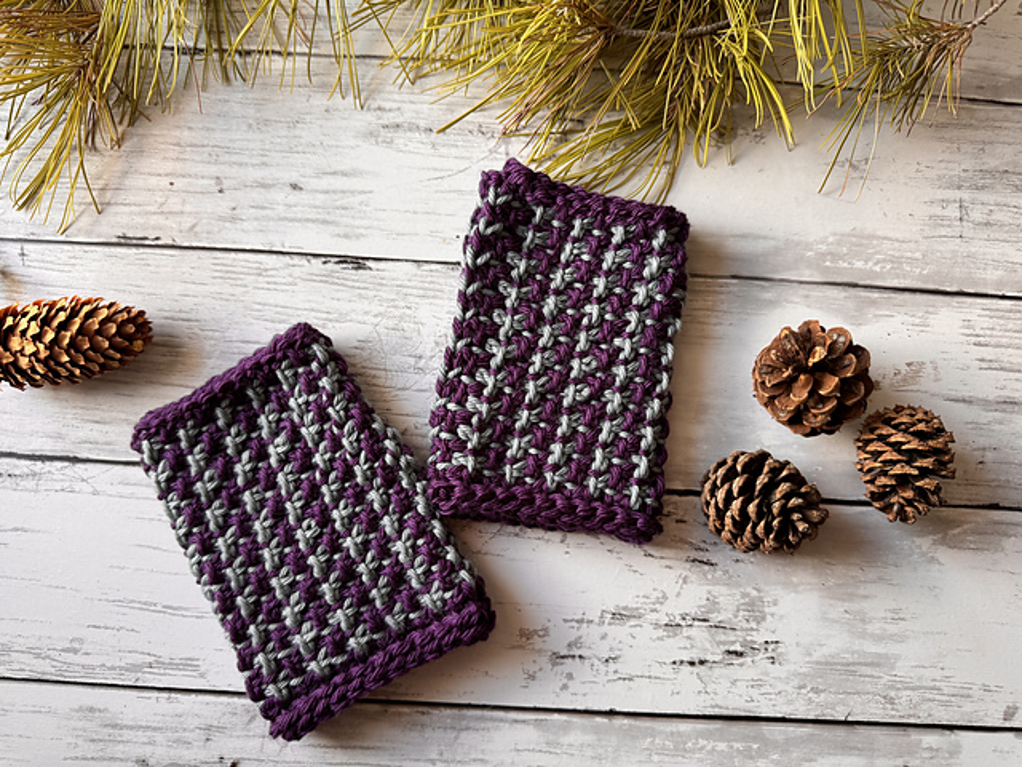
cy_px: 384
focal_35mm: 24
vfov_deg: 56.8
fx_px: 709
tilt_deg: -87.1
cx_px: 511
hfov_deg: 71.6
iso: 80
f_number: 1.78
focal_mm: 6.76
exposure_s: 1/121
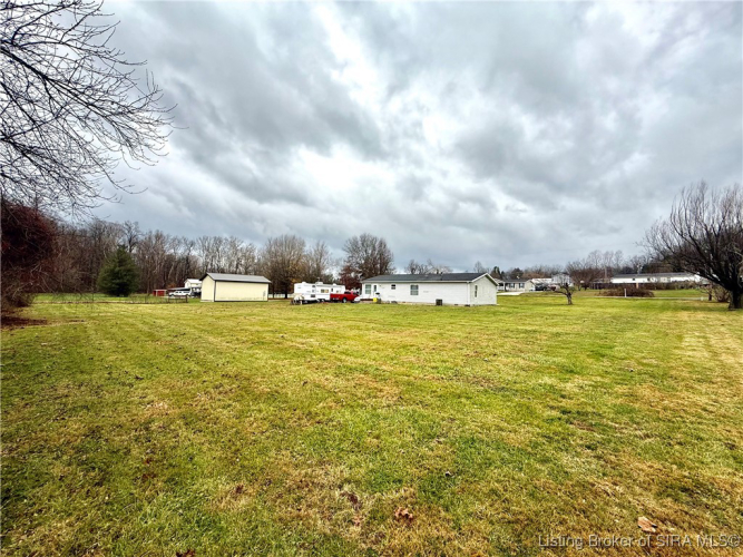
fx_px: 300
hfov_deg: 102.1
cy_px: 278
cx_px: 372
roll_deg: -1.6
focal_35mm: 14
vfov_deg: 85.7
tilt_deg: +3.5
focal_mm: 2.22
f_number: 2.2
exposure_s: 1/799
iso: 50
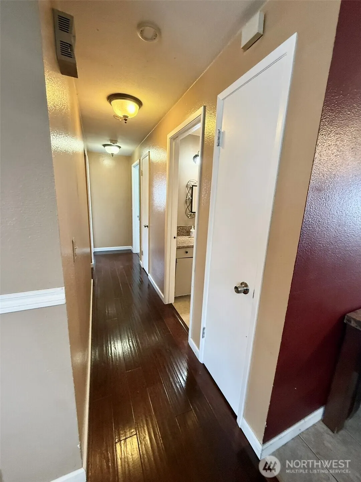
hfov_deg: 85.7
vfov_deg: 102.1
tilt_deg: -11.0
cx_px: 180
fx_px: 195
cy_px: 241
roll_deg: -1.6
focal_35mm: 14
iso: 320
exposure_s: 1/60
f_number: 2.2
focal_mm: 2.22
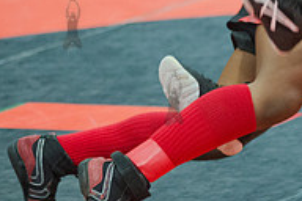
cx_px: 340
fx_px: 2869
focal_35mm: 342
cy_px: -3
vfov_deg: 4.0
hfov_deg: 6.0
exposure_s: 1/320
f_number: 2.8
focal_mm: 105
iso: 4000
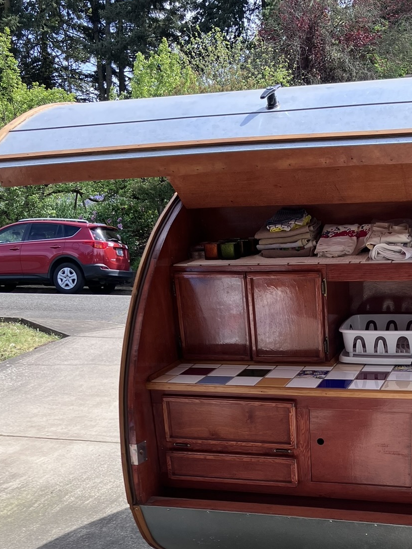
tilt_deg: -10.2
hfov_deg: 27.7
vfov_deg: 35.5
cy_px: 448
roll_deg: +1.0
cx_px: 307
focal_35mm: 52
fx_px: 825
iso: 32
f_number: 1.8
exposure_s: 1/552
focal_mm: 3.99
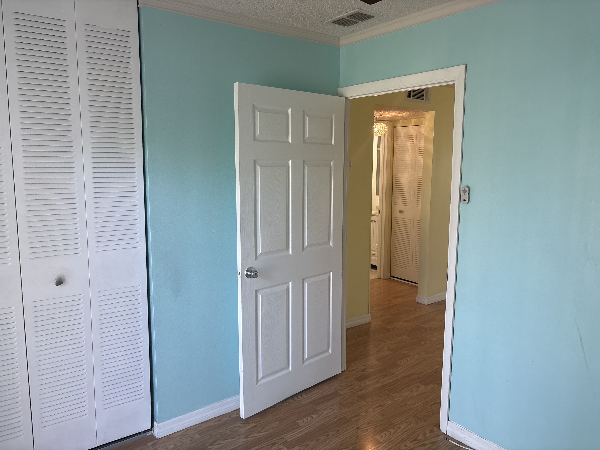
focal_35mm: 26
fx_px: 451
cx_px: 300
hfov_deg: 67.3
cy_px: 225
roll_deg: +0.1
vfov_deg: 53.1
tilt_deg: -7.0
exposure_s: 1/120
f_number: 1.6
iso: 100
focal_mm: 5.96
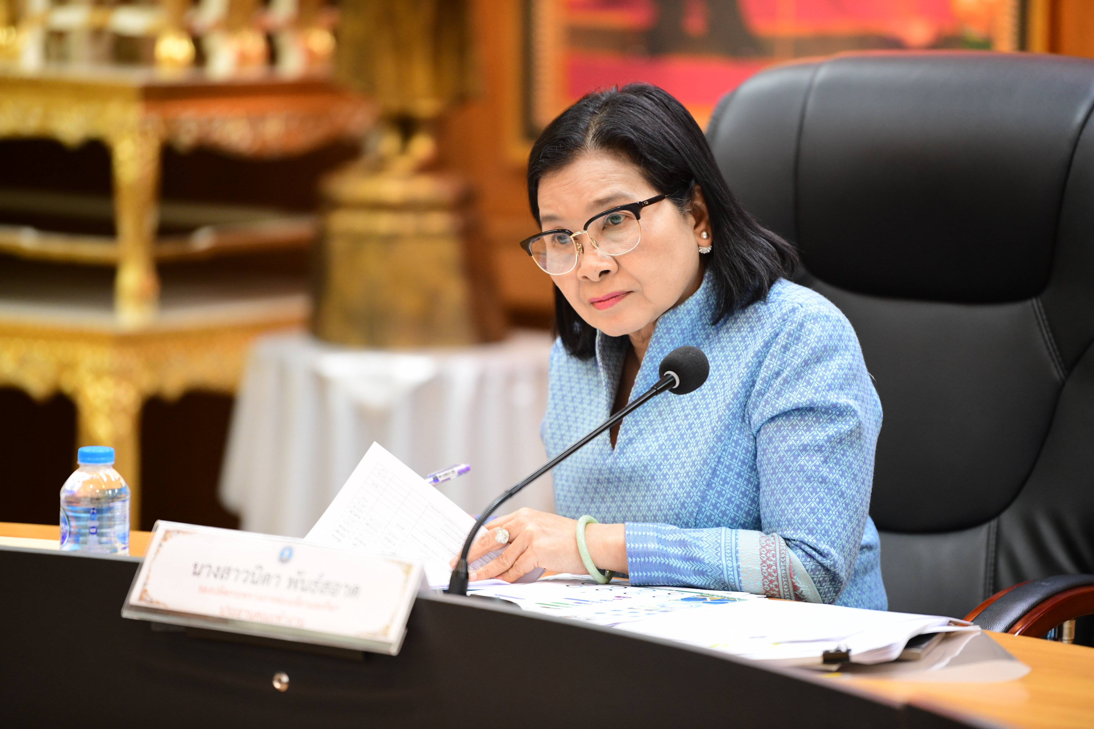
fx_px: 6077
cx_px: 547
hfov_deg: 10.3
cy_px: 364
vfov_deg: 6.9
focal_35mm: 200
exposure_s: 1/125
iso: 1600
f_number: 2.8
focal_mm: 200
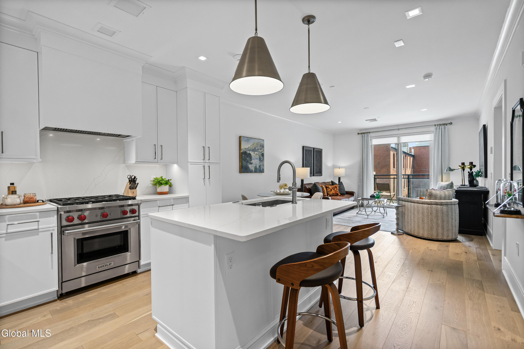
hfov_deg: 96.8
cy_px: 174
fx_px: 233
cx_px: 262
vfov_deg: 73.7
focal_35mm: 16
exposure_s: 1/50
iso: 800
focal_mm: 16
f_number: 4
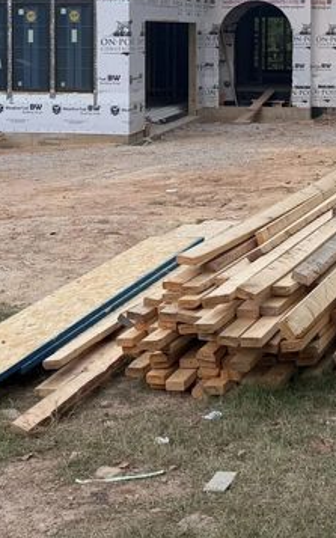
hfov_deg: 17.8
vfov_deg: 27.3
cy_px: 59
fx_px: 1070
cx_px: 178
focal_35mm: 73
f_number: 1.78
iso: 80
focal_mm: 6.76
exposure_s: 1/204
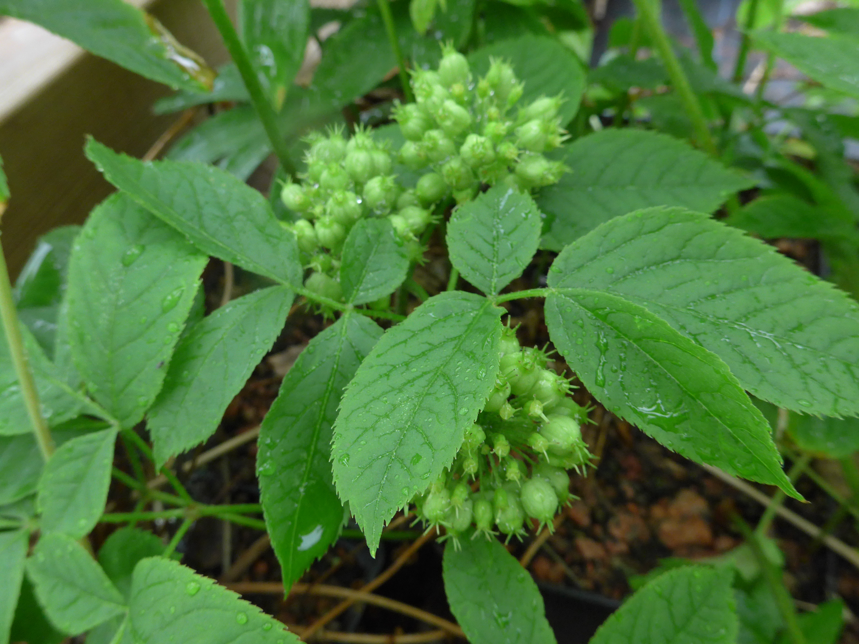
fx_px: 695
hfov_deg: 63.4
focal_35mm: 28
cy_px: 322
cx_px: 430
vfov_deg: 49.7
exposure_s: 1/30
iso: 400
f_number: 4.5
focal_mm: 6
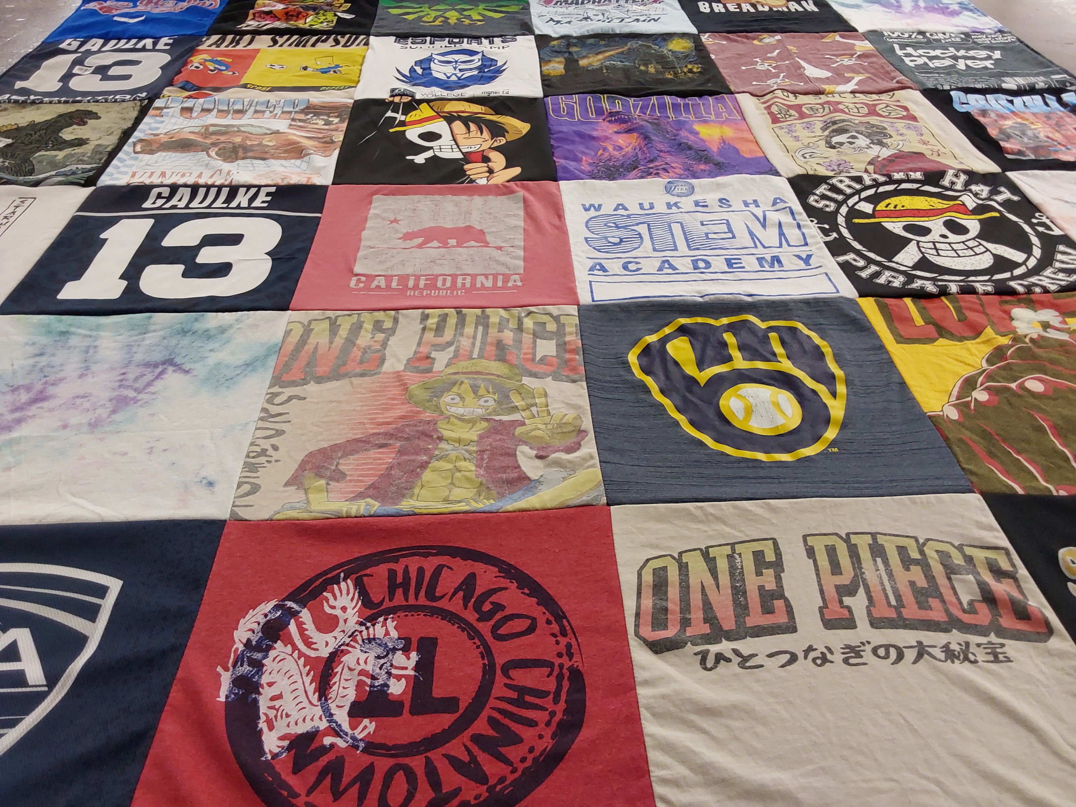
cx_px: 538
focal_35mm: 28
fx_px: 870
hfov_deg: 63.4
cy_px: 404
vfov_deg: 49.7
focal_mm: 2.91
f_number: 1.9
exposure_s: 1/60
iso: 100
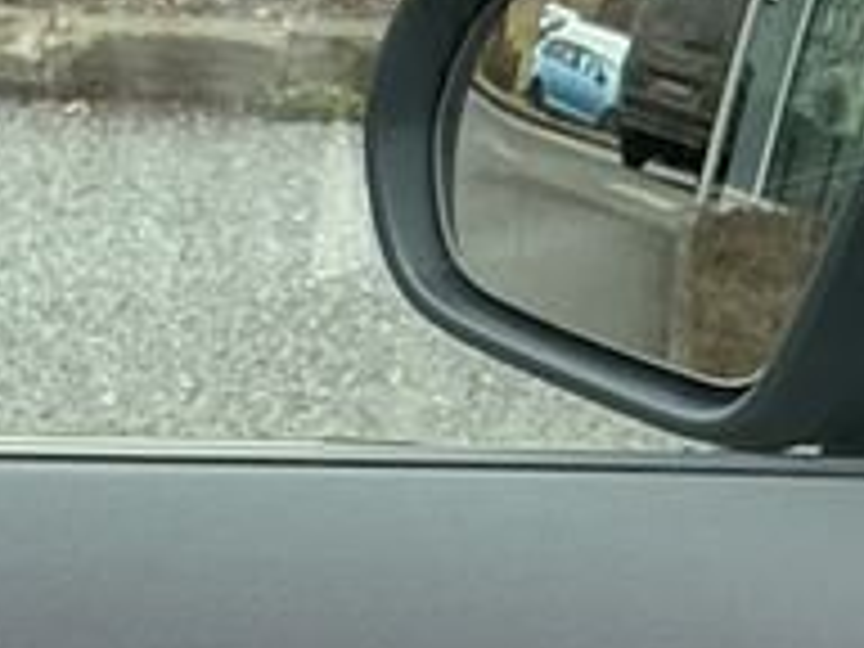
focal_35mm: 155
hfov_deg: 12.4
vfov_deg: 8.7
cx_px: -180
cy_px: 1552
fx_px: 3869
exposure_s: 1/60
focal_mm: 3
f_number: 1.8
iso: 50
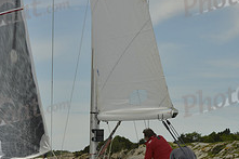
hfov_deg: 11.2
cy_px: 161
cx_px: 127
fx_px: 1221
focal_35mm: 184
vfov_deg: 7.4
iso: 280
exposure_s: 1/1600
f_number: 9
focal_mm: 70
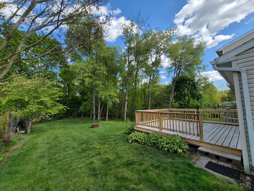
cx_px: 127
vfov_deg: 89.9
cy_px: 96
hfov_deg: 106.2
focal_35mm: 13
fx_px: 95
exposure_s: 1/1268
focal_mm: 1.74
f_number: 2.2
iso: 50
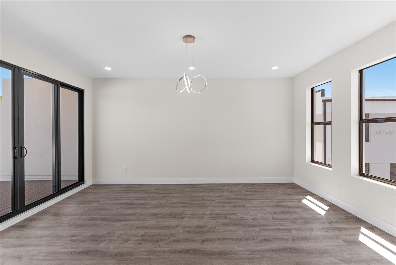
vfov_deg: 70.5
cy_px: 132
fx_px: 187
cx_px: 198
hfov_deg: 93.3
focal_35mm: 17
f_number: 8
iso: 400
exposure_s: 1/30
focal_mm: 17
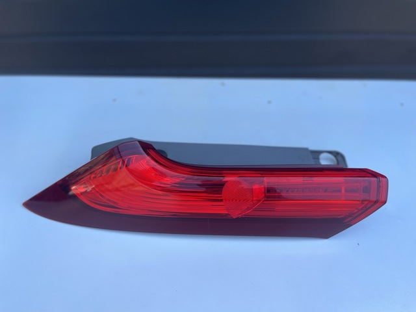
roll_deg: -1.1
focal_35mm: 26
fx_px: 312
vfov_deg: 53.1
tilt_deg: -43.1
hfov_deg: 67.3
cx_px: 208
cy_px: 156
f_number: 1.6
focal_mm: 5.1
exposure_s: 1/1152
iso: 50
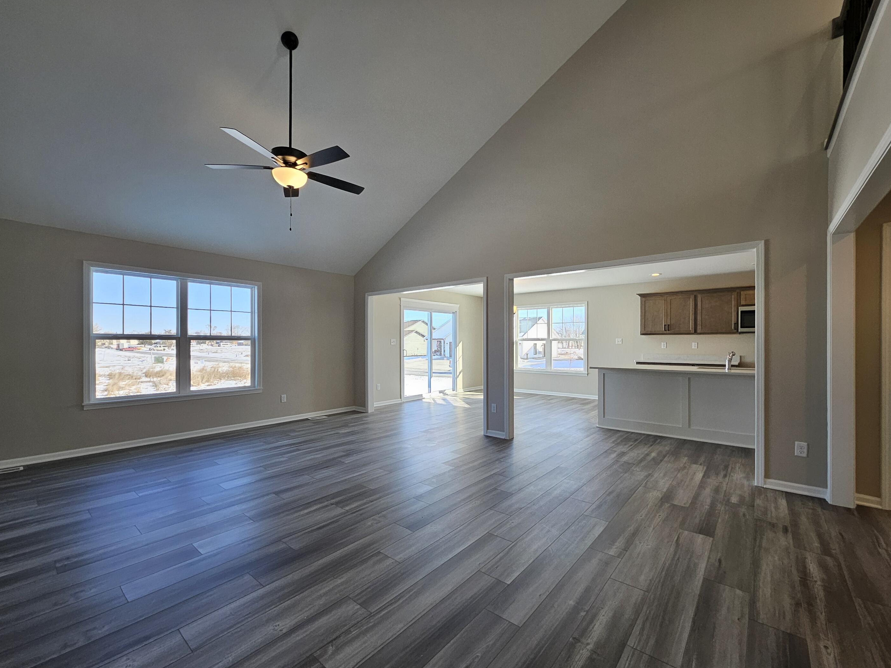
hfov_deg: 102.1
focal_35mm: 14
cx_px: 453
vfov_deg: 85.6
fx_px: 360
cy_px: 350
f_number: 2.2
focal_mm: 1.74
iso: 50
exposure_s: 1/120
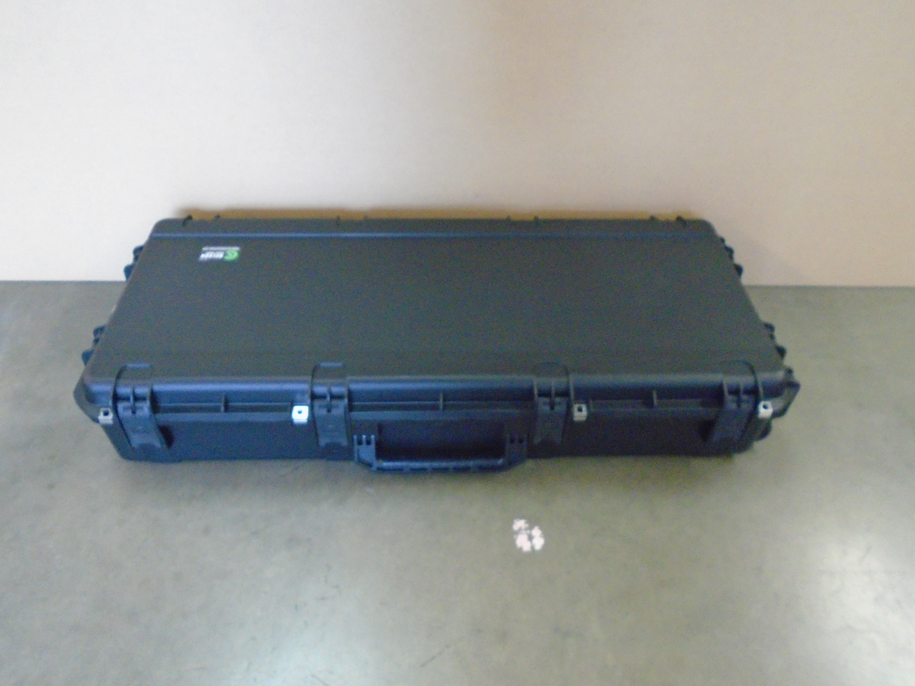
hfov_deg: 67.3
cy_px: 343
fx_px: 687
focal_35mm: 26
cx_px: 458
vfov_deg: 53.1
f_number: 3.2
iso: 800
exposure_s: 1/25
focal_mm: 4.6
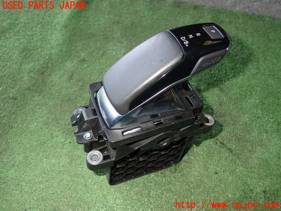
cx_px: 140
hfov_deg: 56.8
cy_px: 106
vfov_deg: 44.2
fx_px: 260
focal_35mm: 32
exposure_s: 1/30
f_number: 7.1
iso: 200
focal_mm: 5.79
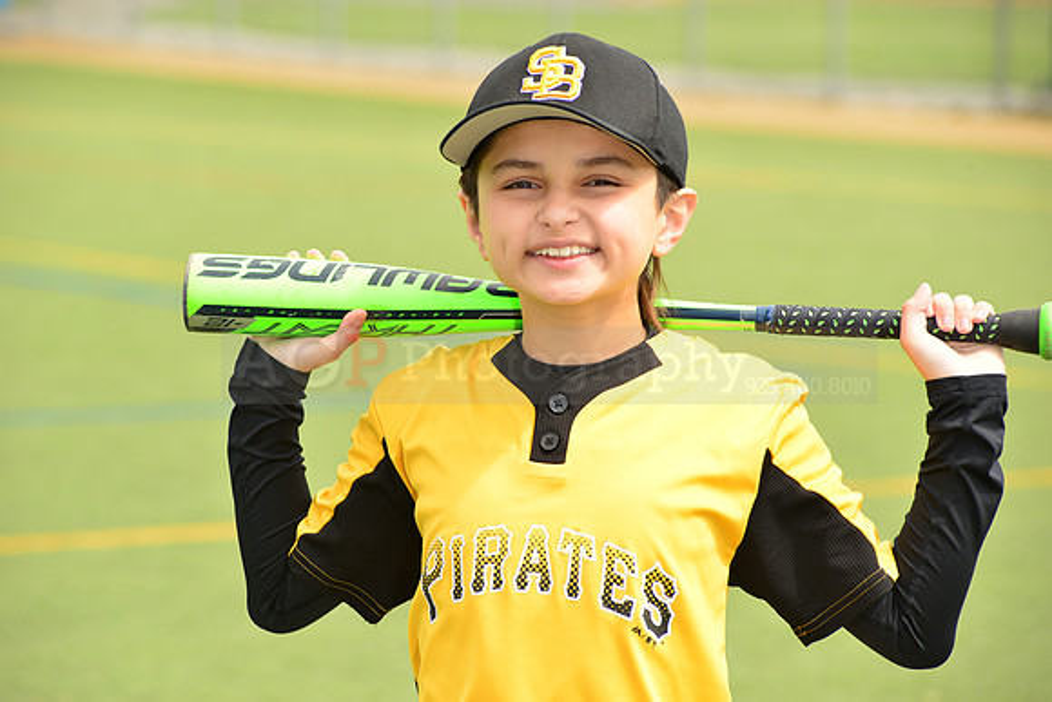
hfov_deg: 11.1
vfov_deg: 7.4
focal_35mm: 185
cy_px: 351
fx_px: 5407
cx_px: 526
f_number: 9
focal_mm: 185
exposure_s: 1/250
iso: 200
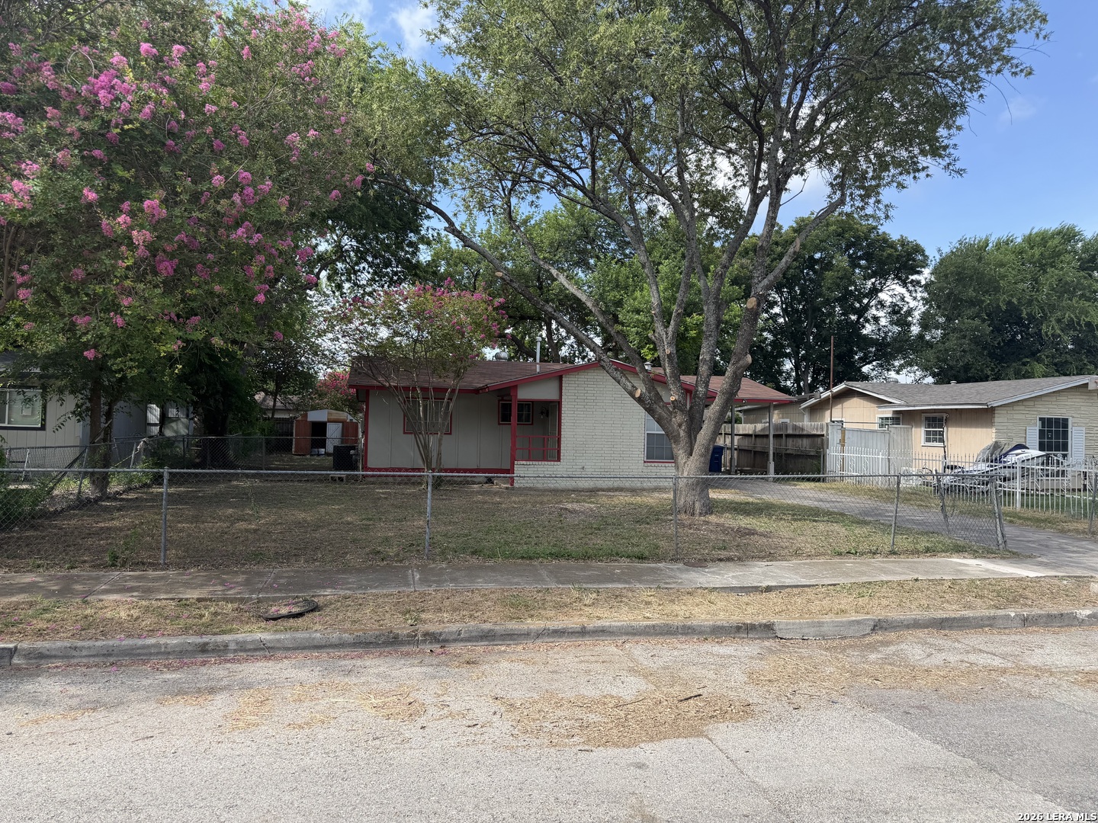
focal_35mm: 24
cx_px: 549
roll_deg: -0.8
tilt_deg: +0.8
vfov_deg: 56.8
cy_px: 412
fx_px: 761
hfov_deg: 71.6
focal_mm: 6.76
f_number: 1.78
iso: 80
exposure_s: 1/1727
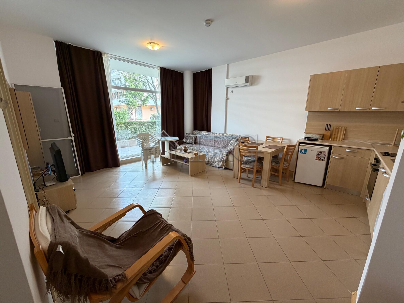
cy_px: 152
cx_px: 202
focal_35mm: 14
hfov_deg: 102.1
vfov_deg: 85.7
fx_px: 163
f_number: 2.2
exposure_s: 1/100
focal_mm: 2.22
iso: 160
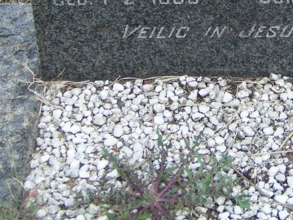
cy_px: -14
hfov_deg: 17.2
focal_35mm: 113
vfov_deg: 12.9
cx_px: 263
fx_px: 956
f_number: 2.8
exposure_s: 1/160
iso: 64
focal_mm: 7.6
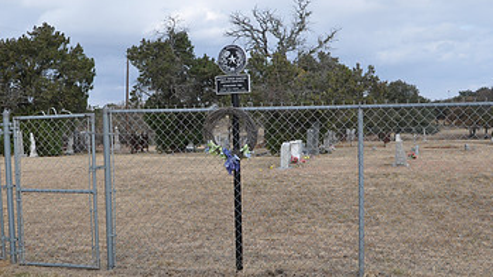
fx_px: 614
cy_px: 122
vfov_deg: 25.4
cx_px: 177
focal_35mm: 47
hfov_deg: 43.3
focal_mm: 18
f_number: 6.3
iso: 200
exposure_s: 1/160
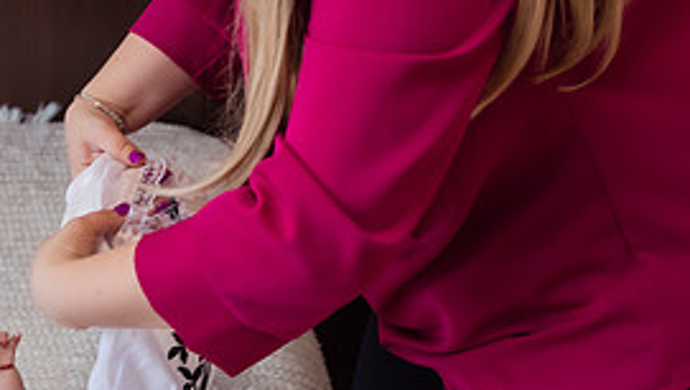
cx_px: 59
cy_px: 144
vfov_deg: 12.4
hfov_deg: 21.3
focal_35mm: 98
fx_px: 1795
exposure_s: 1/200
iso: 400
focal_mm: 38
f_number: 3.2
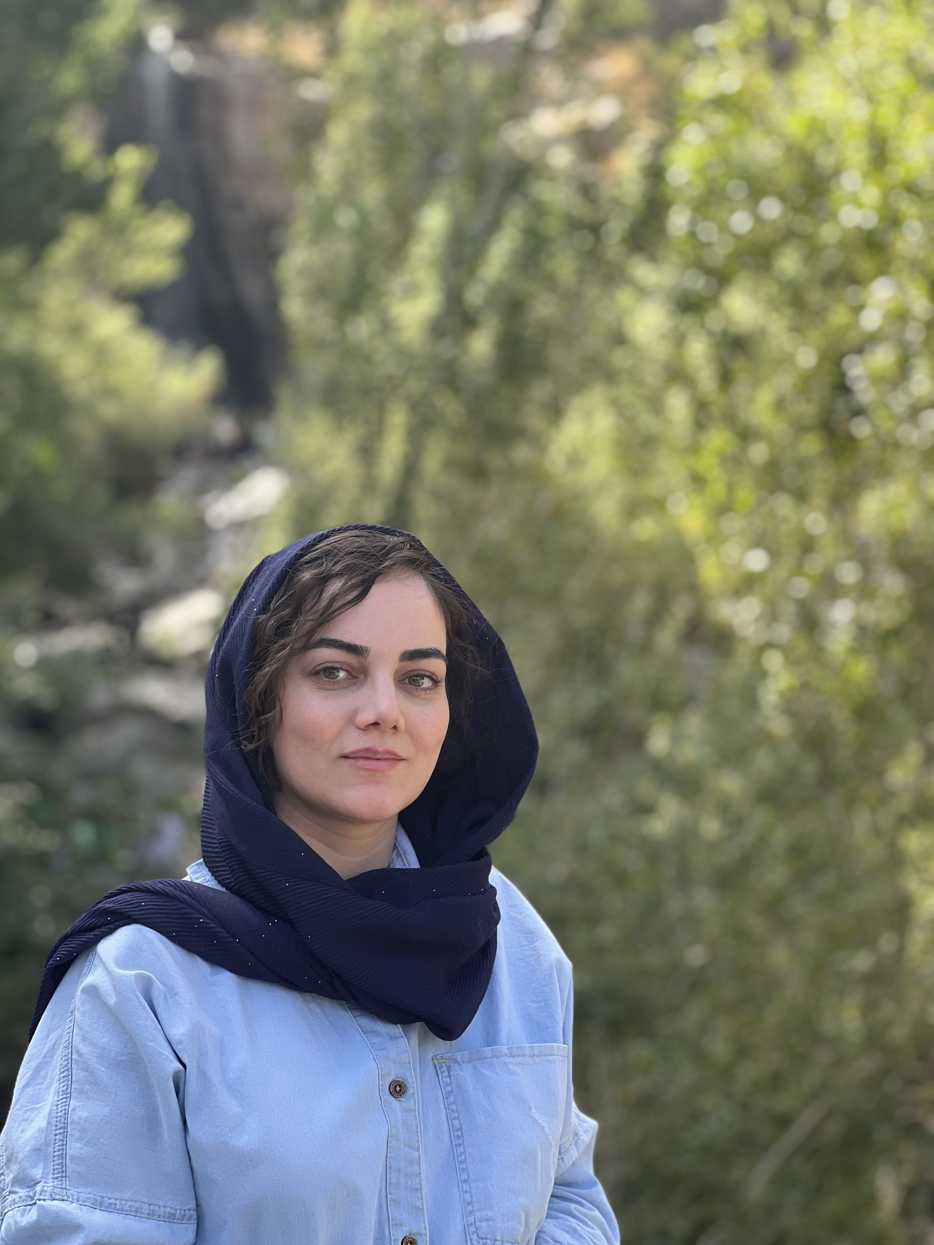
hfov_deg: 19.1
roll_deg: +1.3
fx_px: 2770
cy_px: 622
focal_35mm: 77
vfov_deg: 25.3
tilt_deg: +0.4
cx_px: 467
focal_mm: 9
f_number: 2.8
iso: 32
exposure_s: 1/121
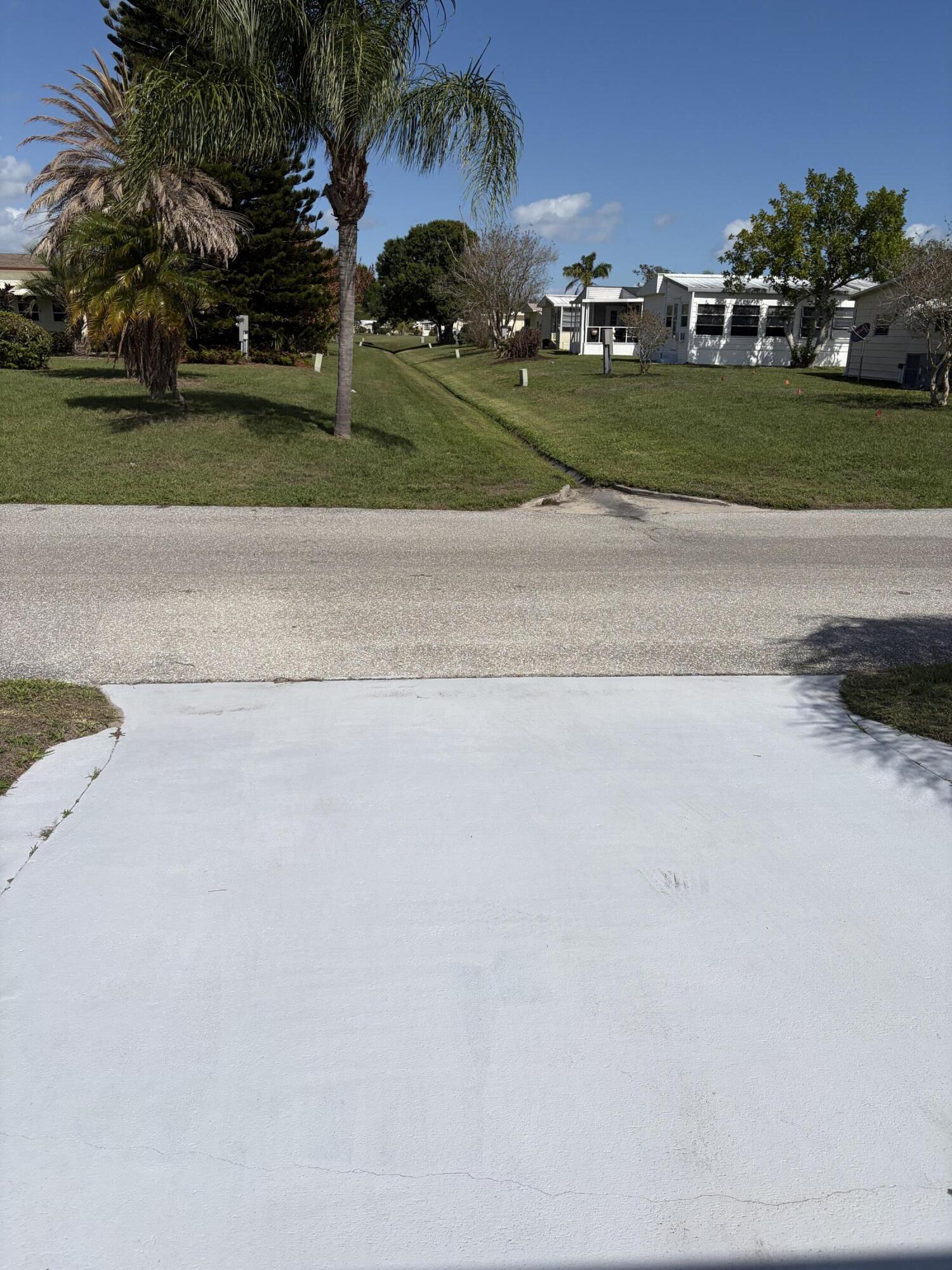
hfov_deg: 53.1
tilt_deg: -17.1
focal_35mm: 26
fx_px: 953
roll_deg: -0.4
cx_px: 476
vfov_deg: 67.3
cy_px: 635
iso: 50
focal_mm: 5.96
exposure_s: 1/14493
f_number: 1.6
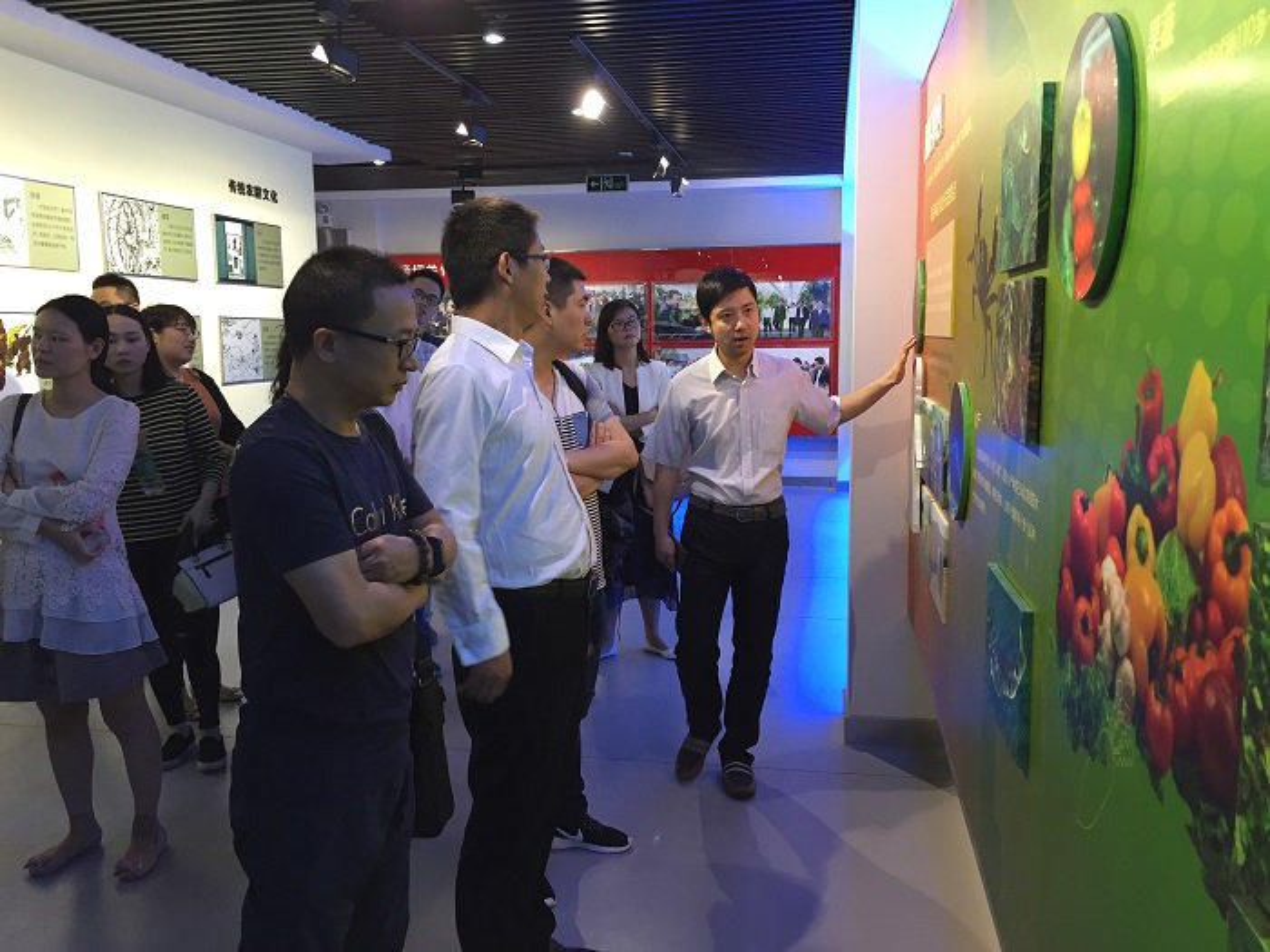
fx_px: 1064
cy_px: 476
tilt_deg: -6.9
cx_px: 635
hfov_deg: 61.7
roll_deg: +0.7
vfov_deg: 48.2
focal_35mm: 29
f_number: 2.2
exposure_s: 1/33
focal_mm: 4.15
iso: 100
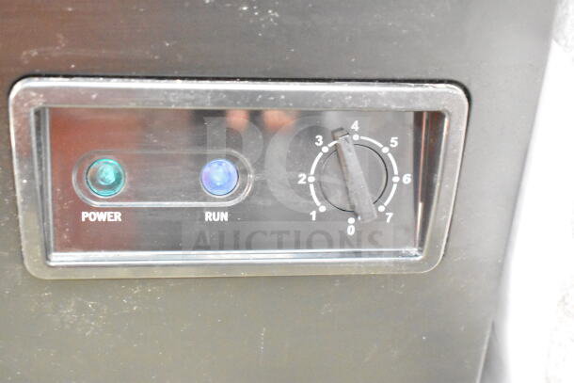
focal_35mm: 52
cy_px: 192
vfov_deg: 25.8
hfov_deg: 37.8
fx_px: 837
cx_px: 287
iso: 25600
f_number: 4.5
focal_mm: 35
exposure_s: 1/40
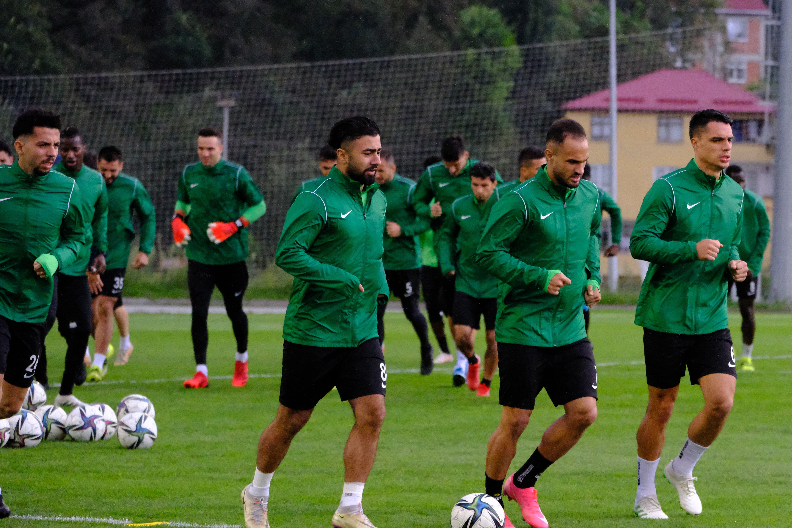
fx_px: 3674
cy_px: 264
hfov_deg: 12.3
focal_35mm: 167
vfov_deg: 8.2
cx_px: 396
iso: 12800
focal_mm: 111.3
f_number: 4.6
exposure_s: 1/1250
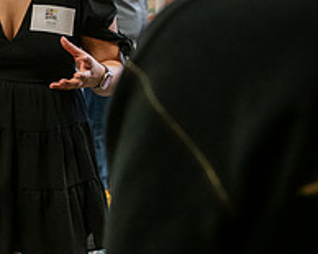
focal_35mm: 90
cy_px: 16
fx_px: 847
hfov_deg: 19.6
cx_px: -98
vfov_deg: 16.8
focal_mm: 32
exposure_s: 1/200
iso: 2500
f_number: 3.2
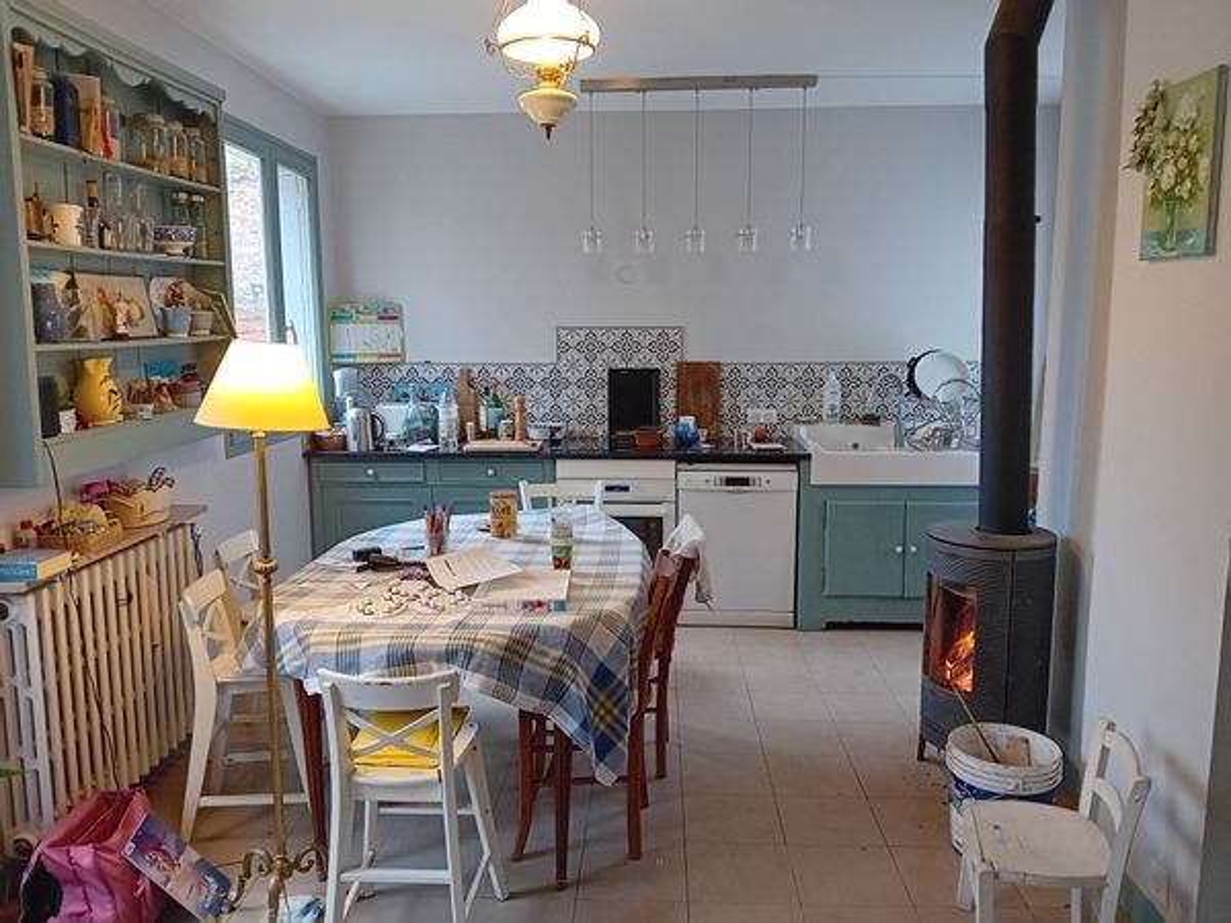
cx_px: 616
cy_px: 462
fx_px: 925
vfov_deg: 53.1
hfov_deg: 67.3
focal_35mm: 26
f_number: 1.8
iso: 640
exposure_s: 1/25
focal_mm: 3.98
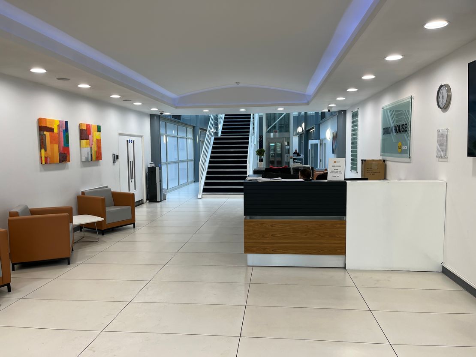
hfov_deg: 67.3
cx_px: 238
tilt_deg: -4.8
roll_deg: +0.3
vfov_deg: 53.1
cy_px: 178
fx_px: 358
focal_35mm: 26
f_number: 1.6
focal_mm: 5.1
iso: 32
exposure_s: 1/100
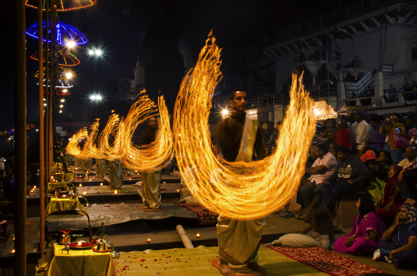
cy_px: 138
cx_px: 208
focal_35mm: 39
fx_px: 451
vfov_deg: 34.1
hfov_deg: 49.6
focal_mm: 26
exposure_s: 3
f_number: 25
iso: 125
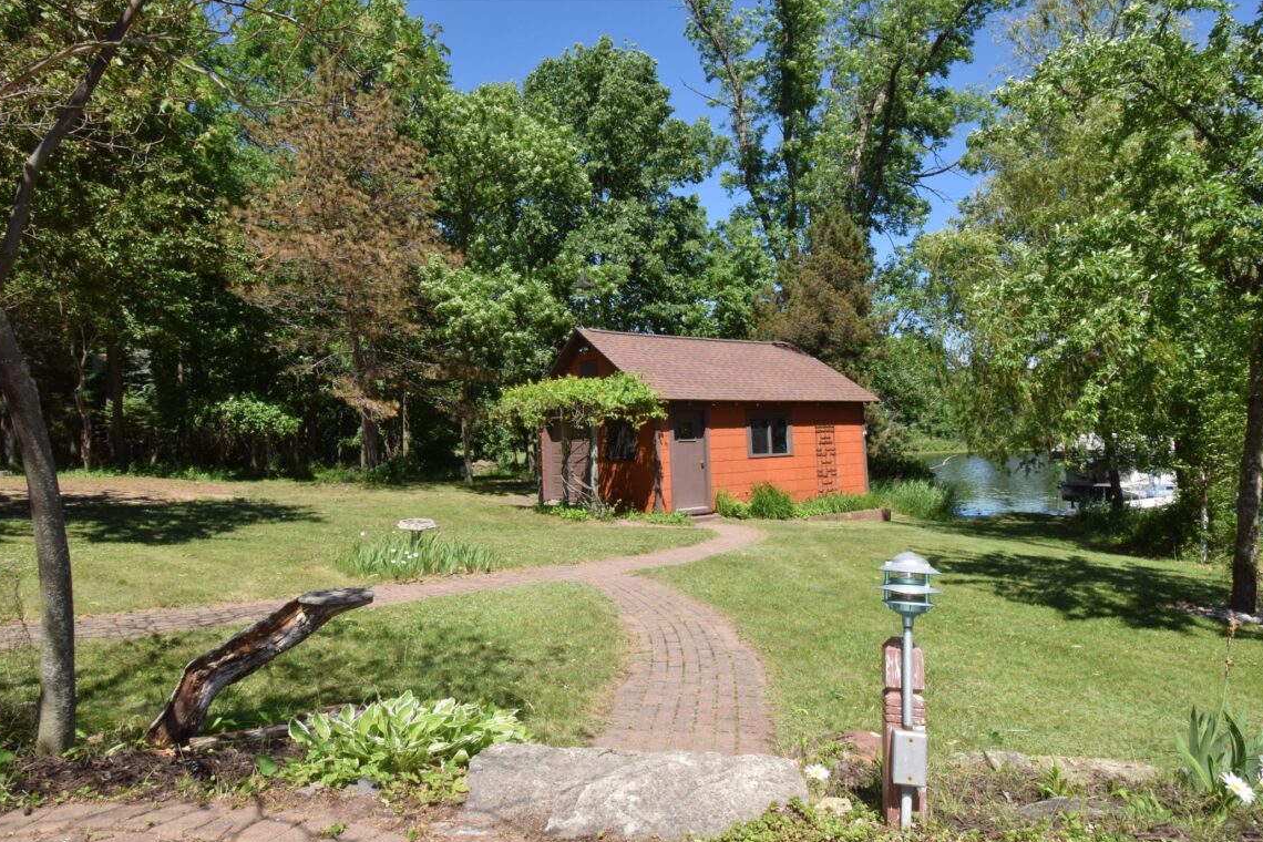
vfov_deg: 60.6
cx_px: 649
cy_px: 437
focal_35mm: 21
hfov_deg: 82.5
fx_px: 720
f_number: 20
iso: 320
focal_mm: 13
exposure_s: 1/200
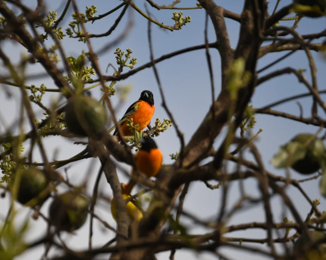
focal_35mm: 1017
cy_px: 130
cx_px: 137
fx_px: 9808
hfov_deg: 1.9
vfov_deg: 1.5
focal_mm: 600
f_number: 6.3
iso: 640
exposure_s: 1/2500
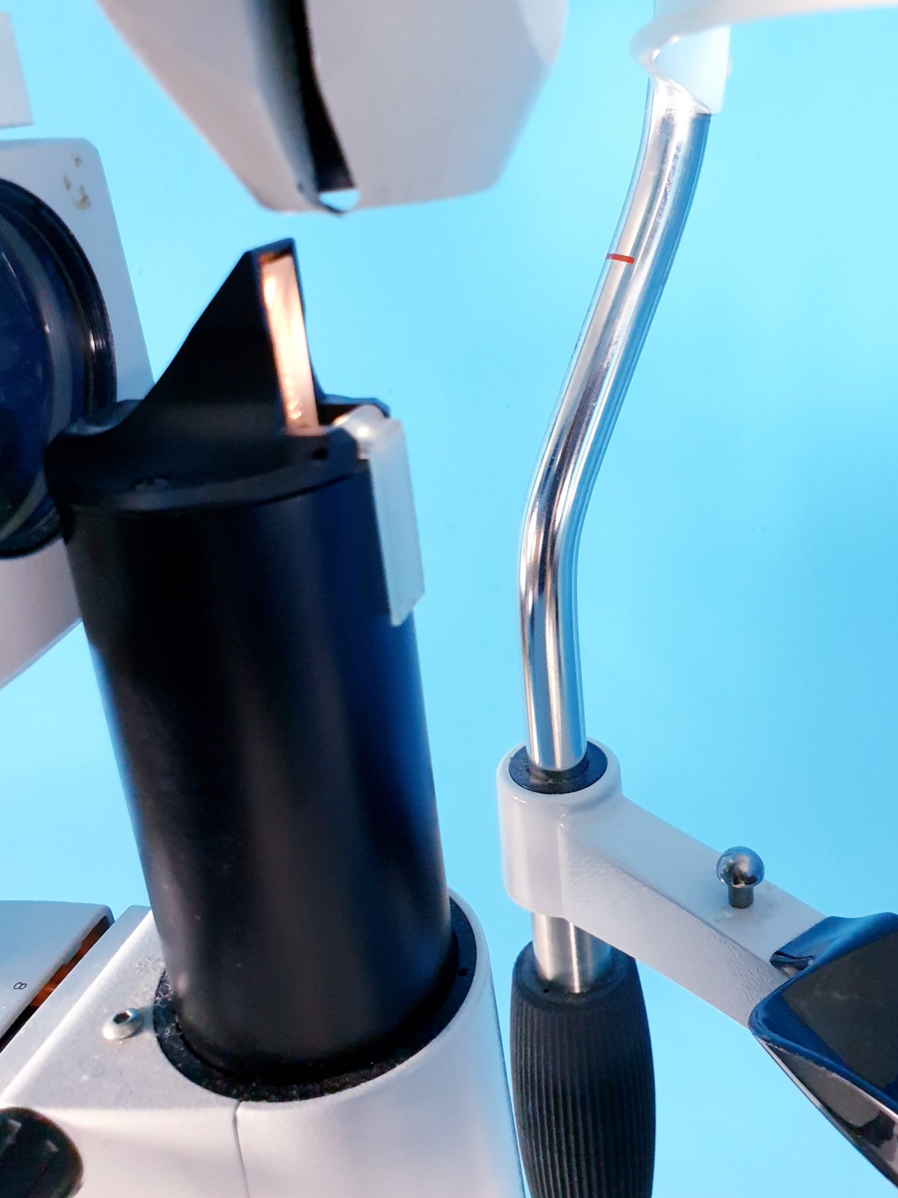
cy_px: 480
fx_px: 1107
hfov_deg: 44.0
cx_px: 523
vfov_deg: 56.4
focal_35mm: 32
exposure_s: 1/50
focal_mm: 4.3
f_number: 2.4
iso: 500
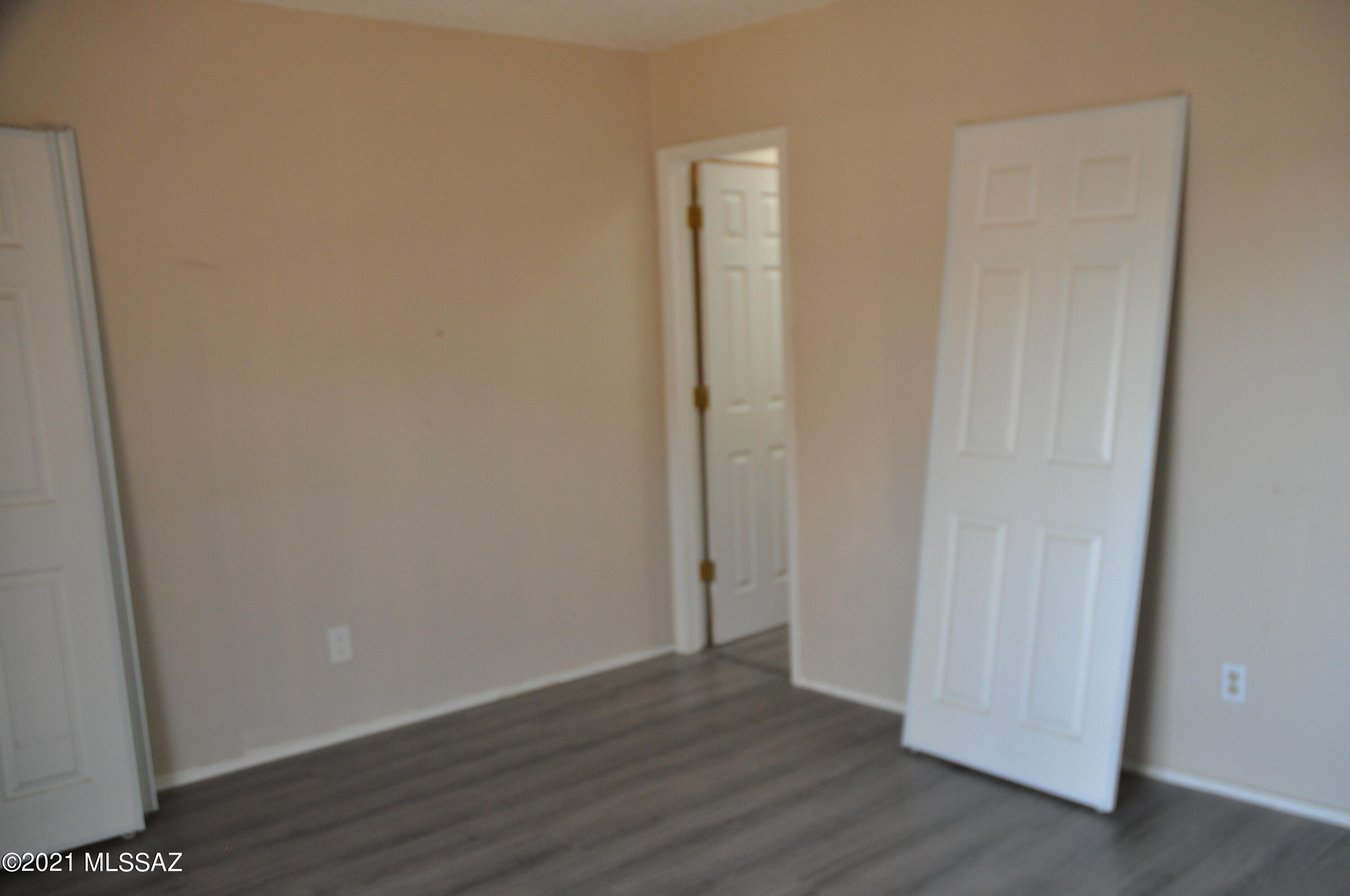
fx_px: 1348
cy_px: 448
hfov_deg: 53.2
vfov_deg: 36.8
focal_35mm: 36
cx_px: 675
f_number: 3.8
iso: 800
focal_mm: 24
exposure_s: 1/60
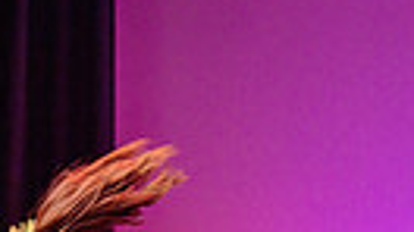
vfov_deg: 2.1
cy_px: 261
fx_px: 6384
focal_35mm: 582
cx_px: 603
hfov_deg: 3.7
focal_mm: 110
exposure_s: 1/250
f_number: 2.8
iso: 1600
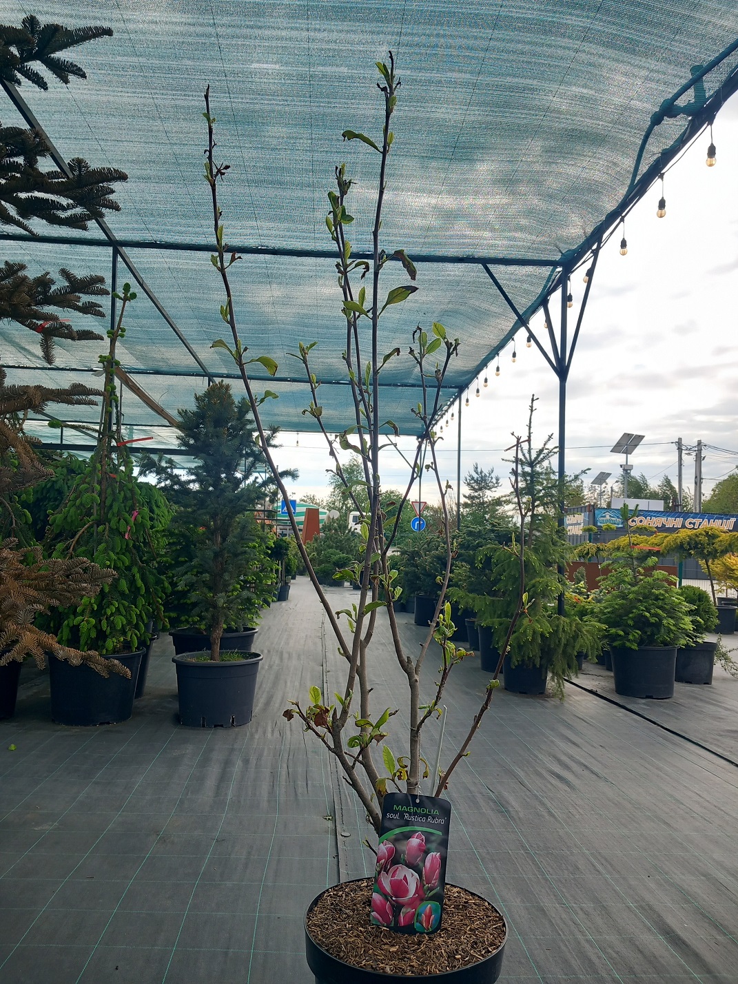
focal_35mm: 27
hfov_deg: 51.4
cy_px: 492
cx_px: 369
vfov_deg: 65.3
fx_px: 768
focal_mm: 4
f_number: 1.8
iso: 20
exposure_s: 1/152
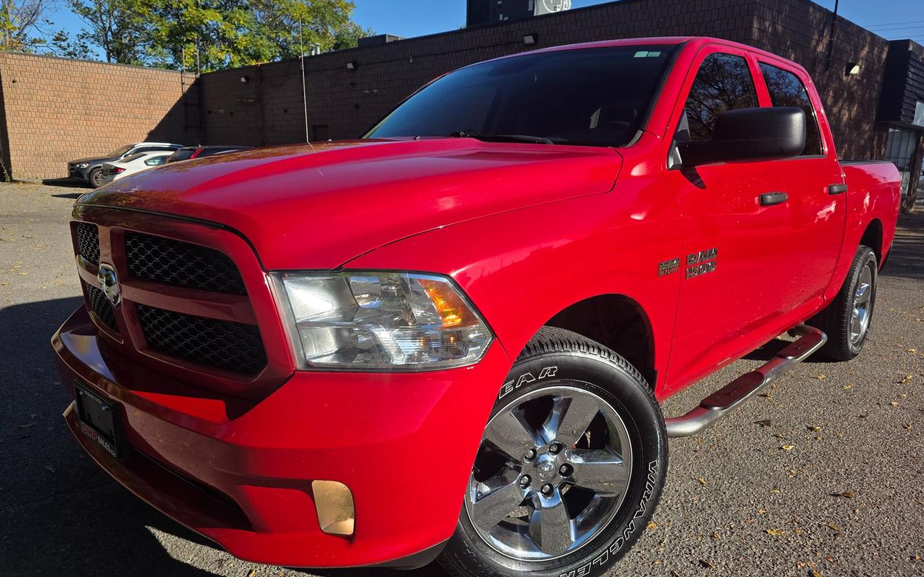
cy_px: 303
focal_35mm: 25
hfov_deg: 72.5
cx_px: 455
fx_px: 630
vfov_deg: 49.3
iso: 80
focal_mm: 6.3
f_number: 1.7
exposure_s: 1/5153
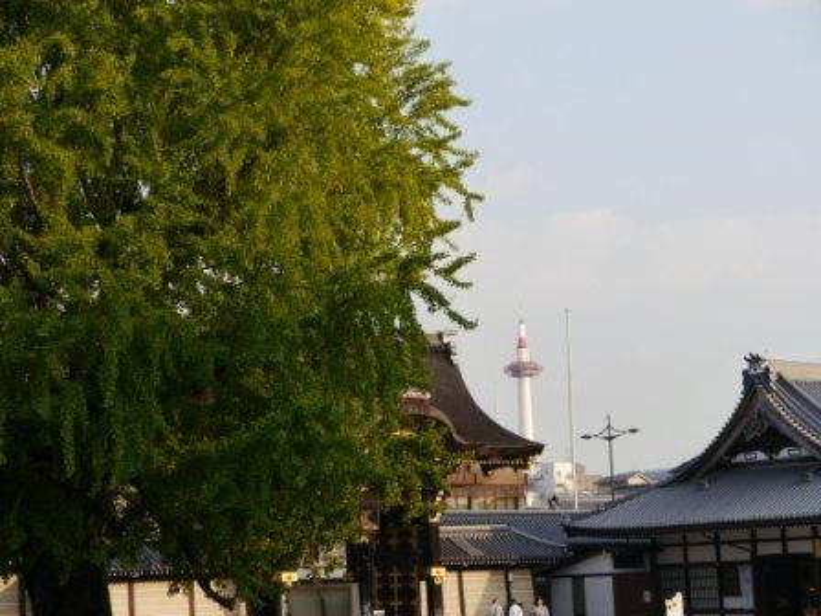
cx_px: 410
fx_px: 1992
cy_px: 308
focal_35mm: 84
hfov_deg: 23.3
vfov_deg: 17.6
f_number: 7.1
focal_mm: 42
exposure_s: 1/250
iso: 160
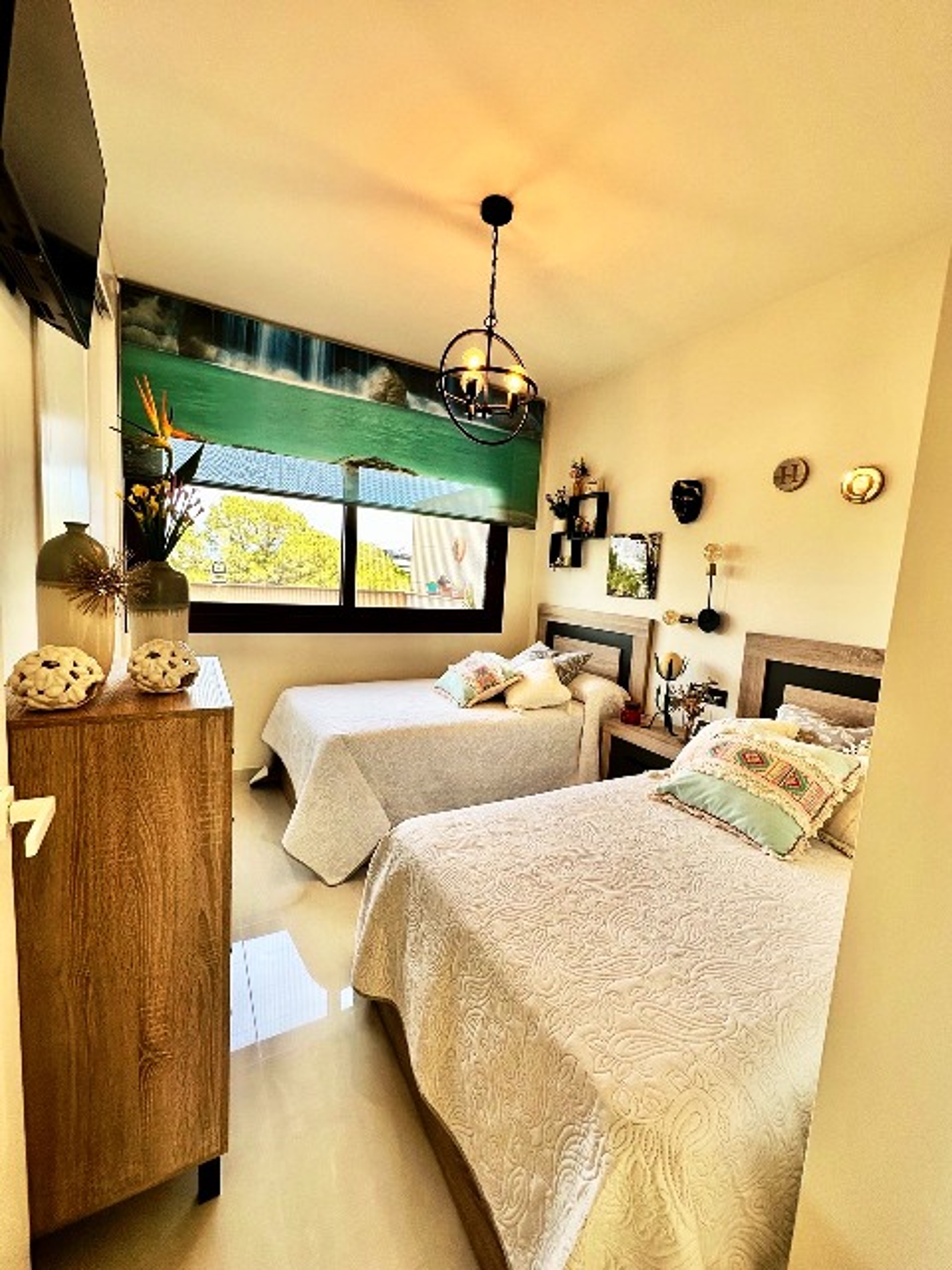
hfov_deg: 85.7
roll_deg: -3.7
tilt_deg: -6.0
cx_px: 476
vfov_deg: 102.1
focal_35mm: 14
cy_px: 635
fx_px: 513
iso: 64
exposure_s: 1/100
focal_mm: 2.22
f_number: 2.2
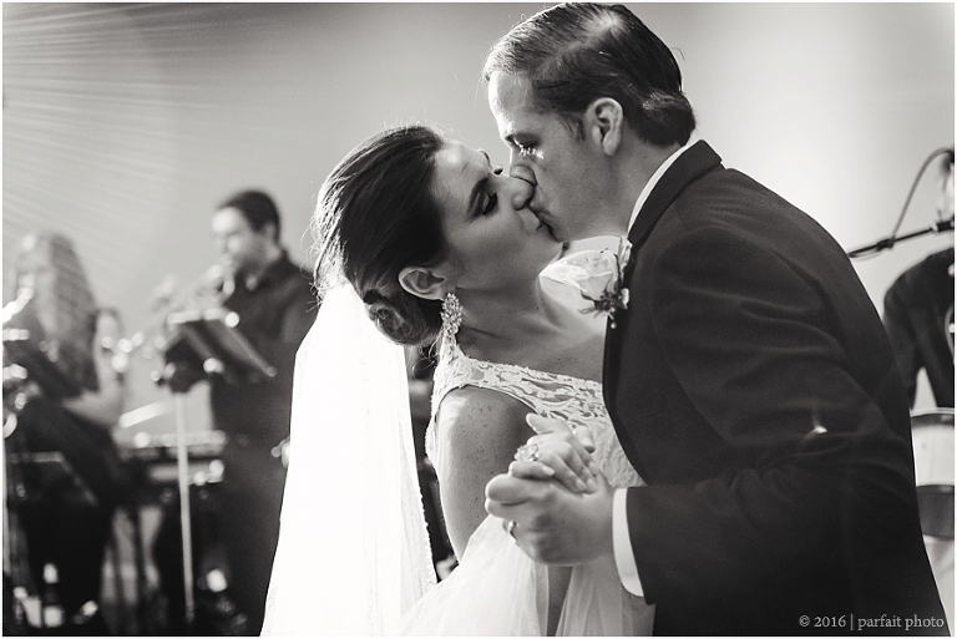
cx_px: 478
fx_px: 1862
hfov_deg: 28.8
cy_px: 320
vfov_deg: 19.5
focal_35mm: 70
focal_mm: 70
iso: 1250
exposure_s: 1/200
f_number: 2.8
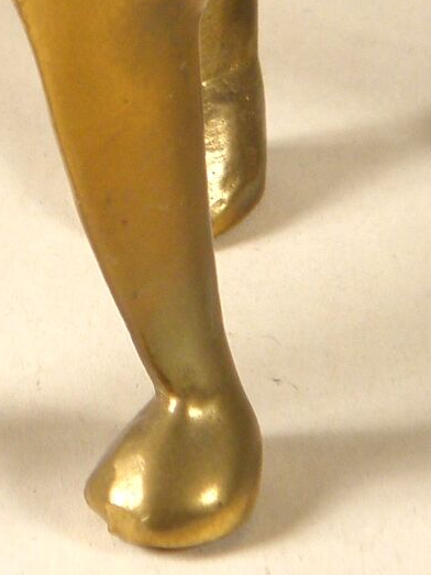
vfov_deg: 6.6
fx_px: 4800
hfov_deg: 5.1
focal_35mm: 289
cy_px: -673
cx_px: -96
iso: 100
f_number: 4.1
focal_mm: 10.6
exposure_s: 1/80
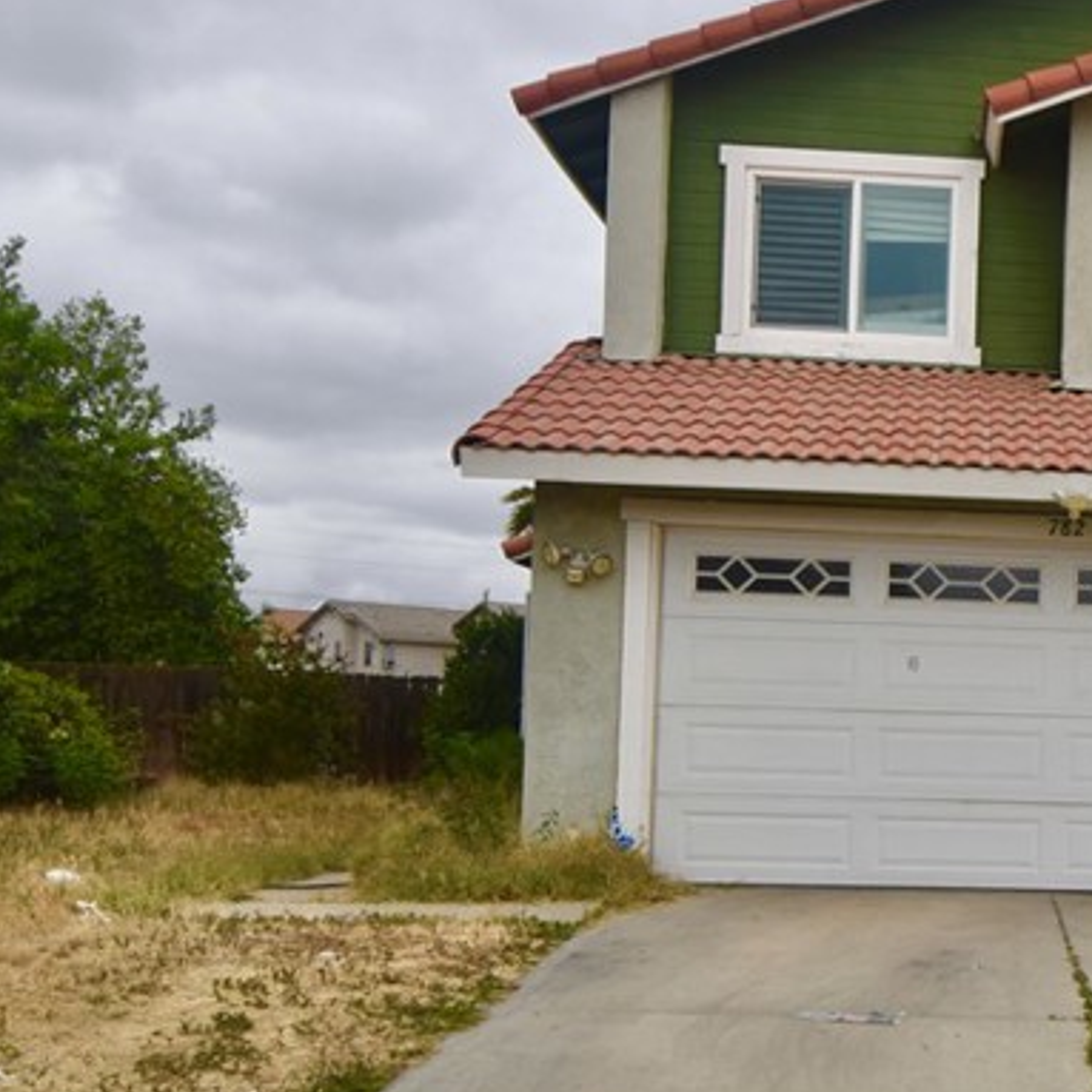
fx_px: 1825
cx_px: 1175
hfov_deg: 30.2
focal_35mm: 51
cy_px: 689
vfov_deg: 33.1
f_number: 10
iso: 200
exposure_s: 1/400
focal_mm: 15
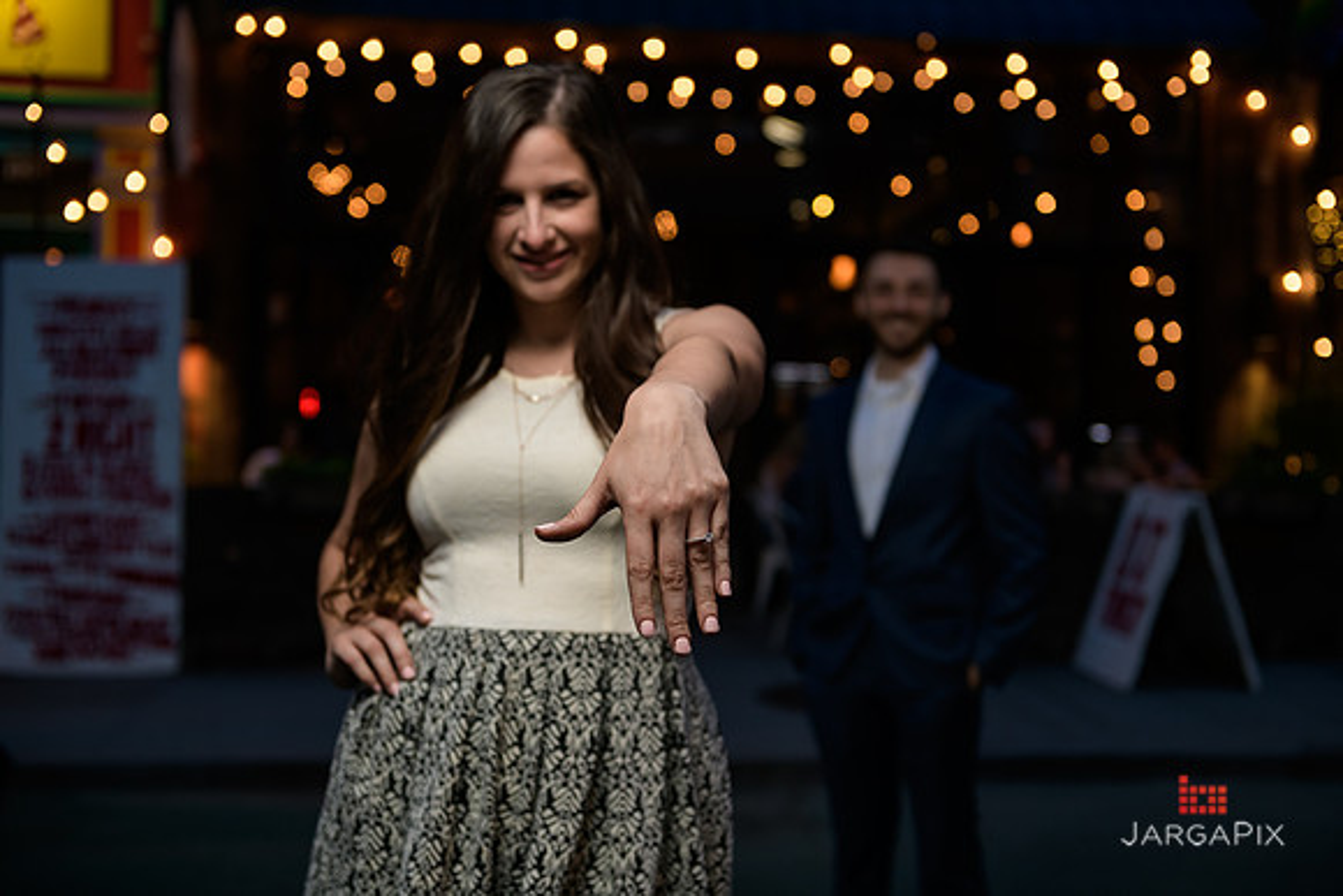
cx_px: 672
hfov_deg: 41.1
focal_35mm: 48
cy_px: 448
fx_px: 1791
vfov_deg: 28.1
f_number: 3.2
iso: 400
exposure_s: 1/200
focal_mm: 48
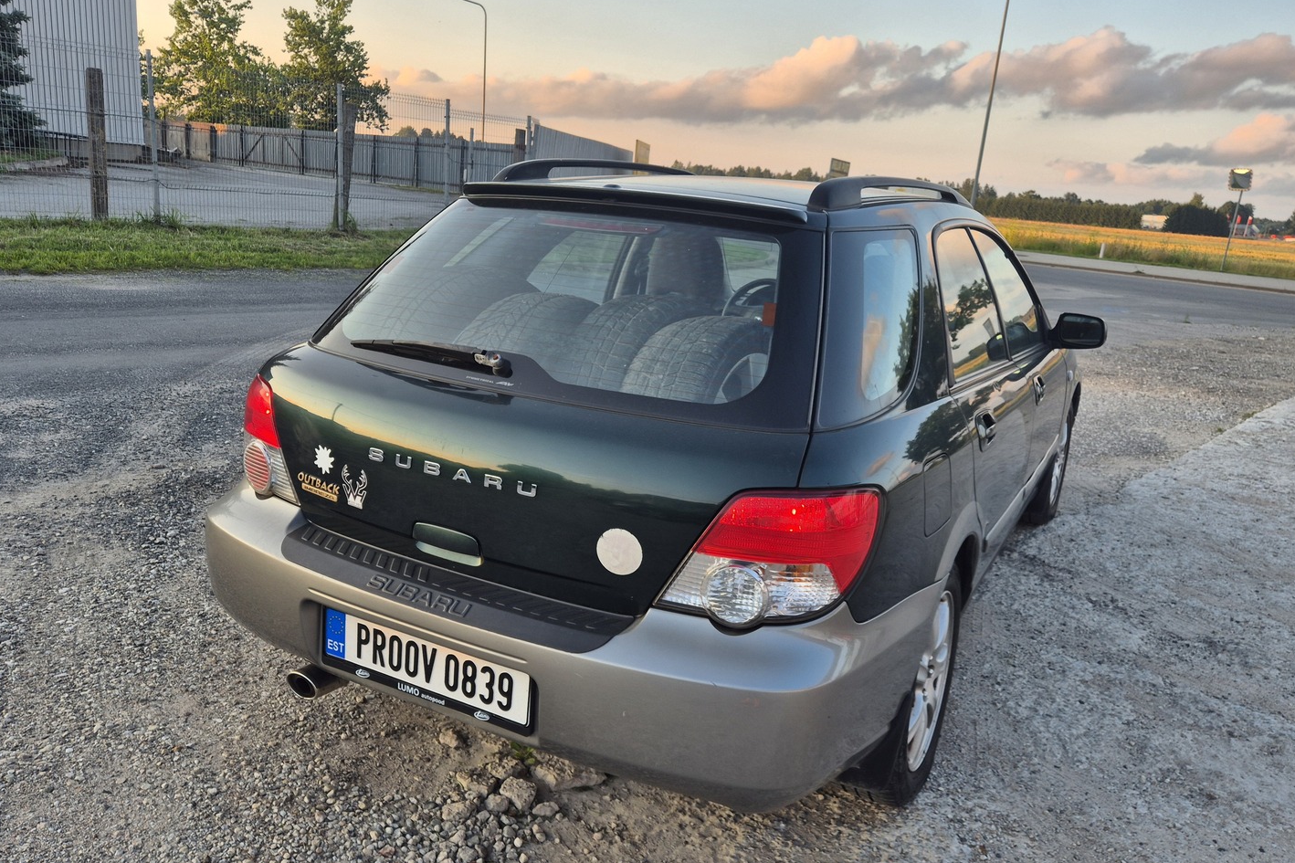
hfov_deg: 67.4
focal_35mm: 27
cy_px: 443
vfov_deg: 47.9
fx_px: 971
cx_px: 648
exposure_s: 1/225
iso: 25
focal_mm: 5.4
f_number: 1.8
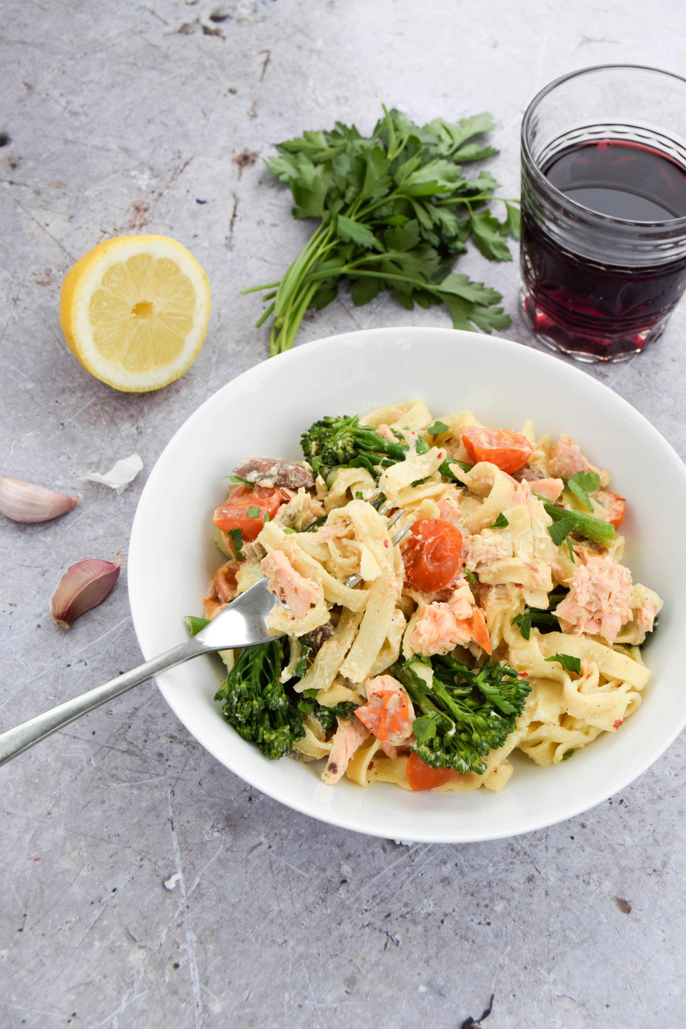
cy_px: 514
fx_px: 1801
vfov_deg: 31.9
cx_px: 343
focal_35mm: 63
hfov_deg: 21.6
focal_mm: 42
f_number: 8
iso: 400
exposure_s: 1/250
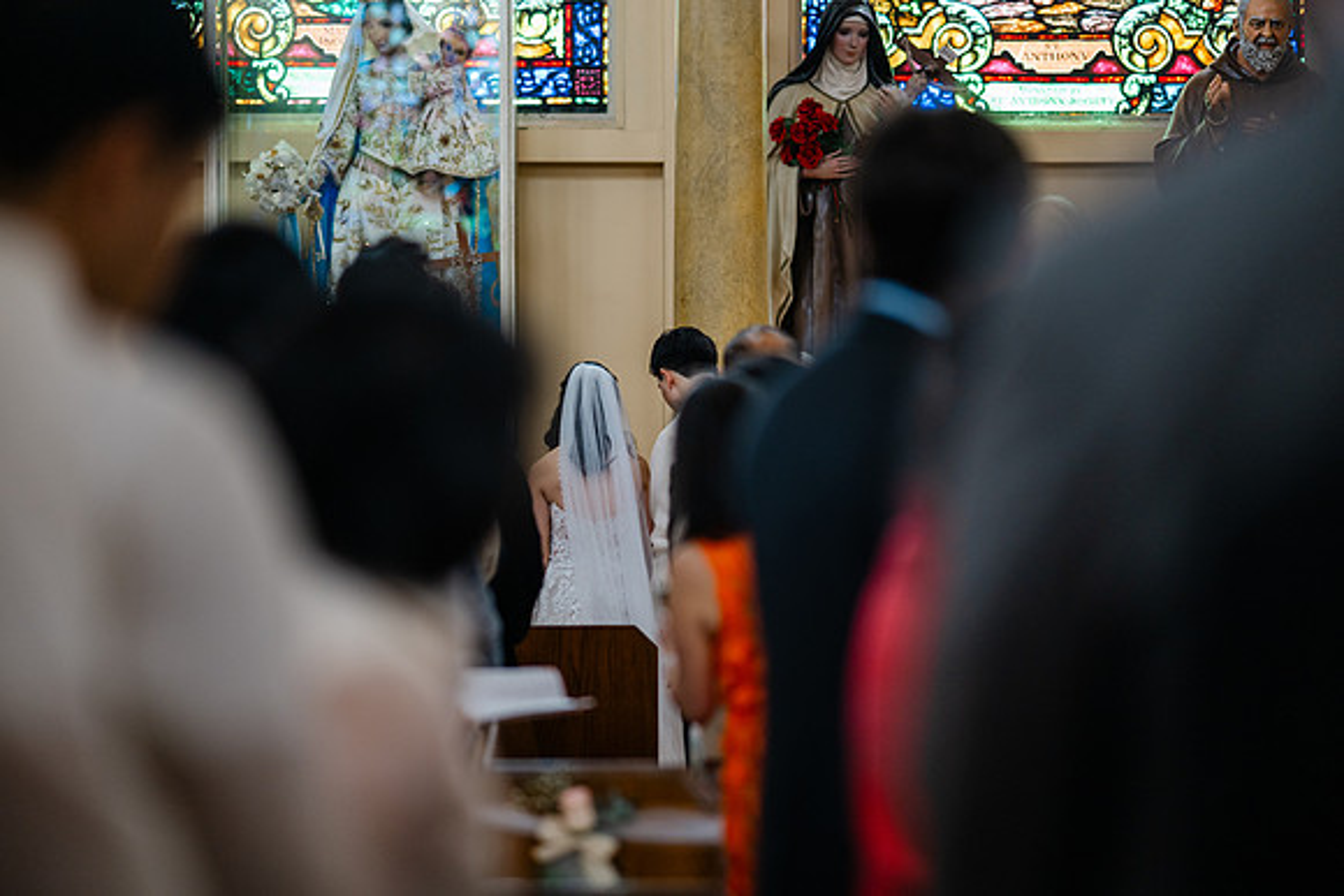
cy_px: 448
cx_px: 672
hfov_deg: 19.1
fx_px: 4004
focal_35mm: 107
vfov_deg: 12.8
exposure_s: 1/125
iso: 400
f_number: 1.4
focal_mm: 105
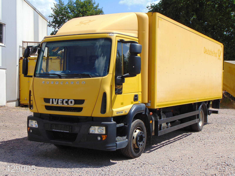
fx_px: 339
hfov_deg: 38.2
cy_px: 88
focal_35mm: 50
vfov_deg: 29.1
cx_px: 118
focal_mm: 9
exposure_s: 1/160
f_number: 9
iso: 80
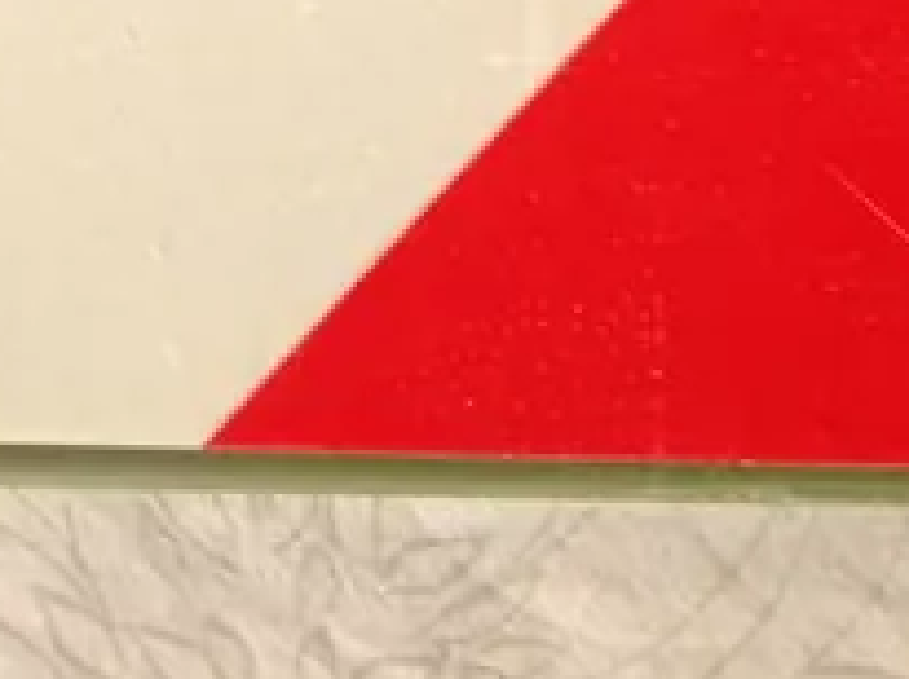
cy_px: -860
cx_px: -313
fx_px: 4459
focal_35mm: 170
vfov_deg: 8.1
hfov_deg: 11.3
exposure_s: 1/373
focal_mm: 4.28
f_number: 2.4
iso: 50
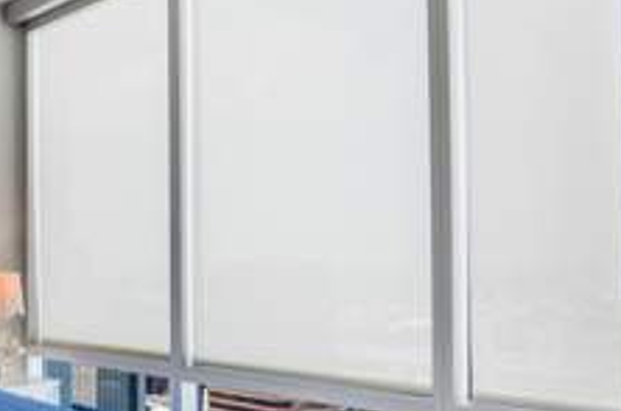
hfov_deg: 43.9
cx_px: 31
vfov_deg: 33.9
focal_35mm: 39
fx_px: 671
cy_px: 252
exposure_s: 1/100
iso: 100
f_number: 3.2
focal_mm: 12
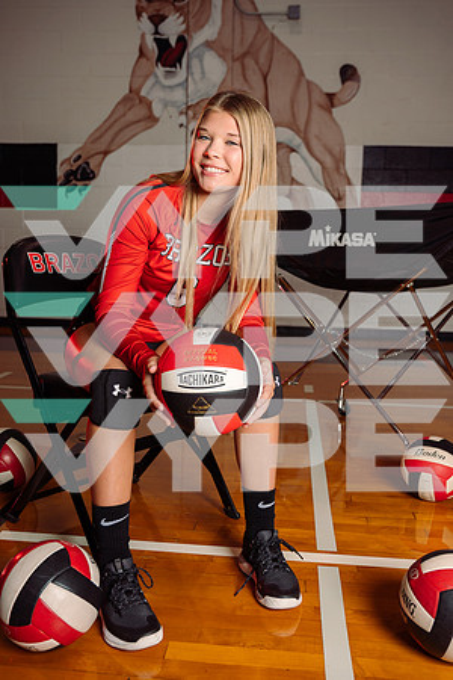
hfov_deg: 38.9
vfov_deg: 55.8
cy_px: 340
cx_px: 226
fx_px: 642
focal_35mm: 34
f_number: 4.5
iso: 125
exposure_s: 1/200
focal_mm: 34
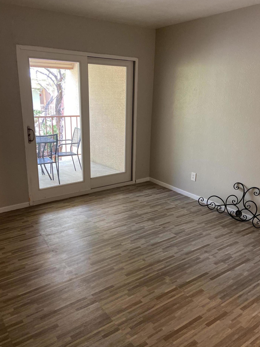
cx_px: 124
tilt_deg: -14.3
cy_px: 173
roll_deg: -1.0
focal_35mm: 28
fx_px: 280
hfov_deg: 49.7
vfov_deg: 63.4
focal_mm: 4.25
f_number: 1.8
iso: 250
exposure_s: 1/60
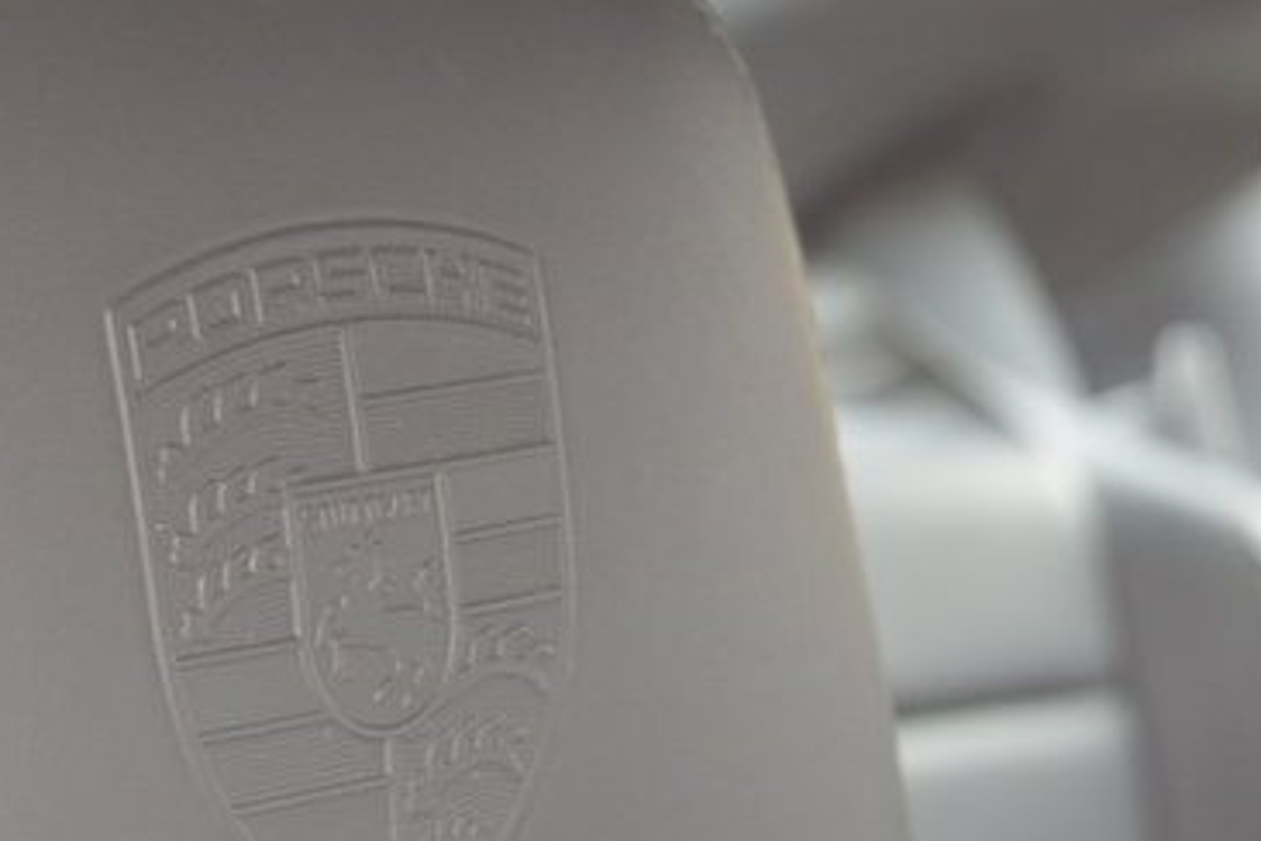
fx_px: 5289
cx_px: 396
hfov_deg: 13.6
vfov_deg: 9.1
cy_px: 626
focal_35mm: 151
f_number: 5.3
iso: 400
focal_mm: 48
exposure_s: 1/20
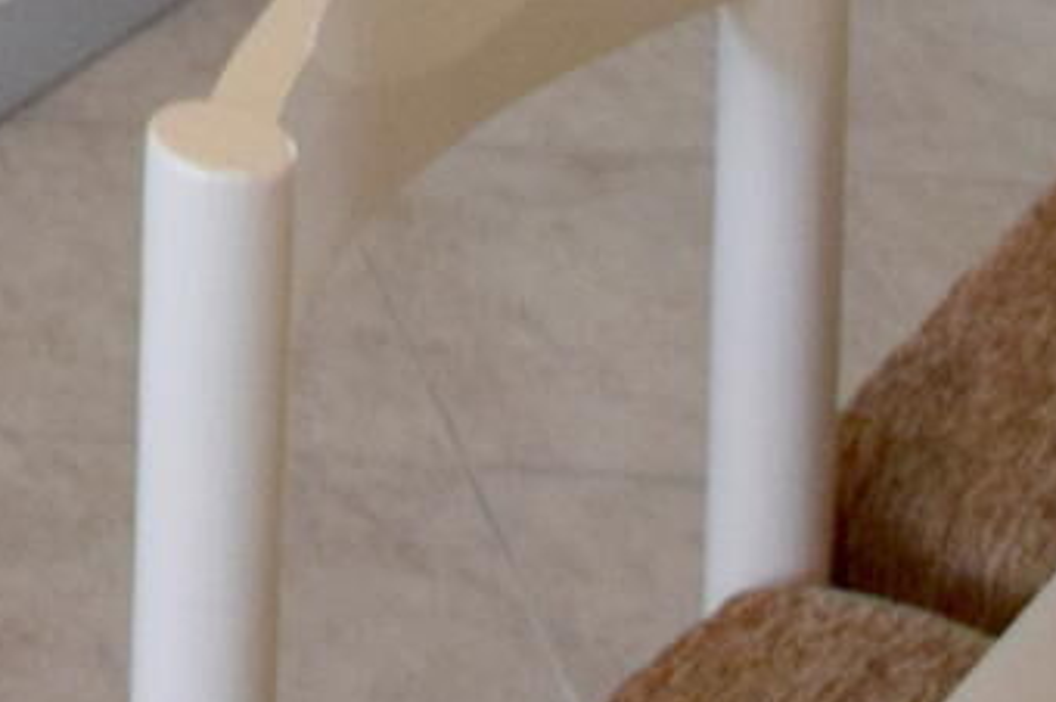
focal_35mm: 106
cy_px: -1569
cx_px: -1016
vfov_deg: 9.4
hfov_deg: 15.6
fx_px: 3106
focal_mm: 10
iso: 400
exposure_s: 1/100
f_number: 5
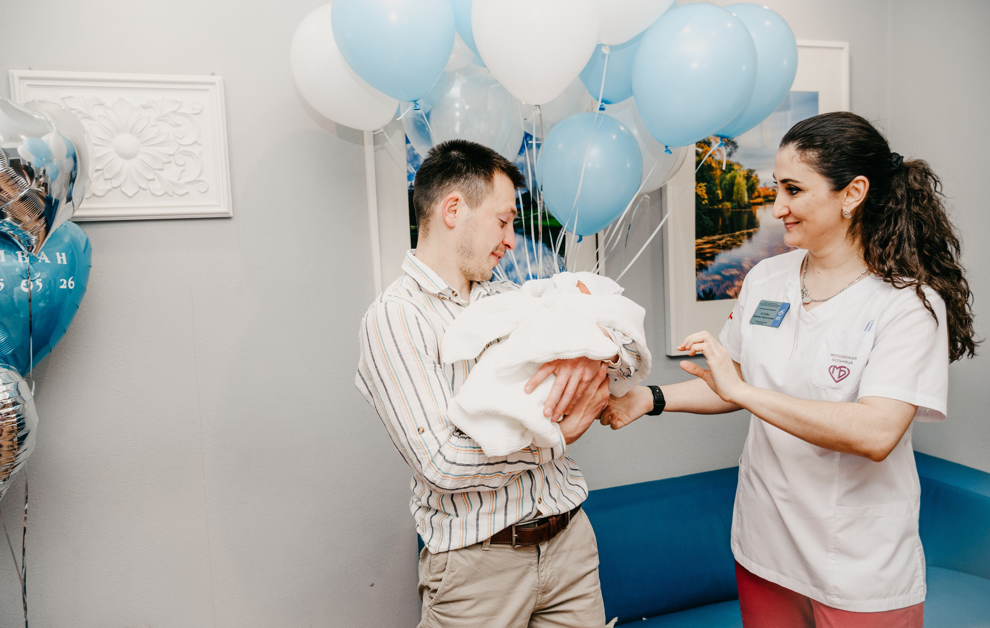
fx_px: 935
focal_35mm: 34
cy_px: 330
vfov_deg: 37.2
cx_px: 495
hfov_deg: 55.8
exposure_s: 1/160
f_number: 4.5
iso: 500
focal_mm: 34
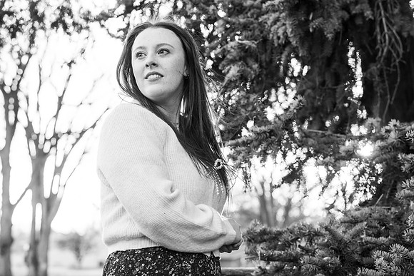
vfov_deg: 17.3
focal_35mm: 79
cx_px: 207
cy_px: 138
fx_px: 909
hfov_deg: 25.7
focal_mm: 79
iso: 2000
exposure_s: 1/500
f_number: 5.6
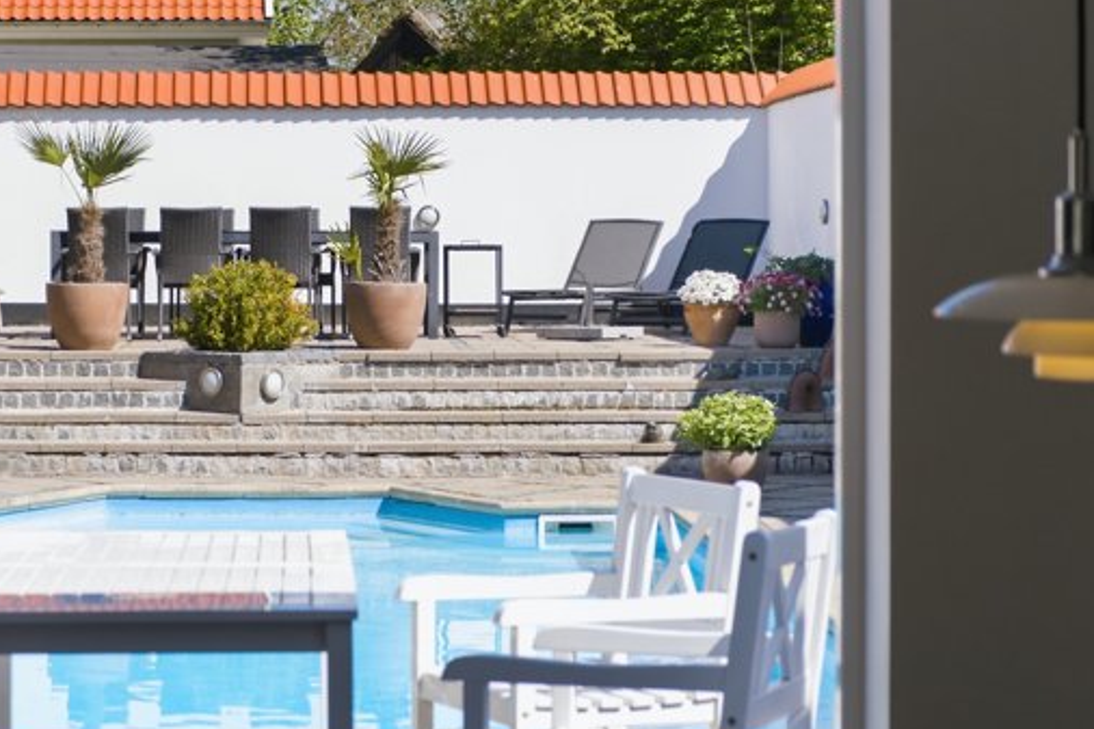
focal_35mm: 109
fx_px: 3311
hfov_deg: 18.7
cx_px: 311
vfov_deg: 12.6
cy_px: 328
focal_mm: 46.3
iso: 200
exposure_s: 1/1000
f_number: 4.5
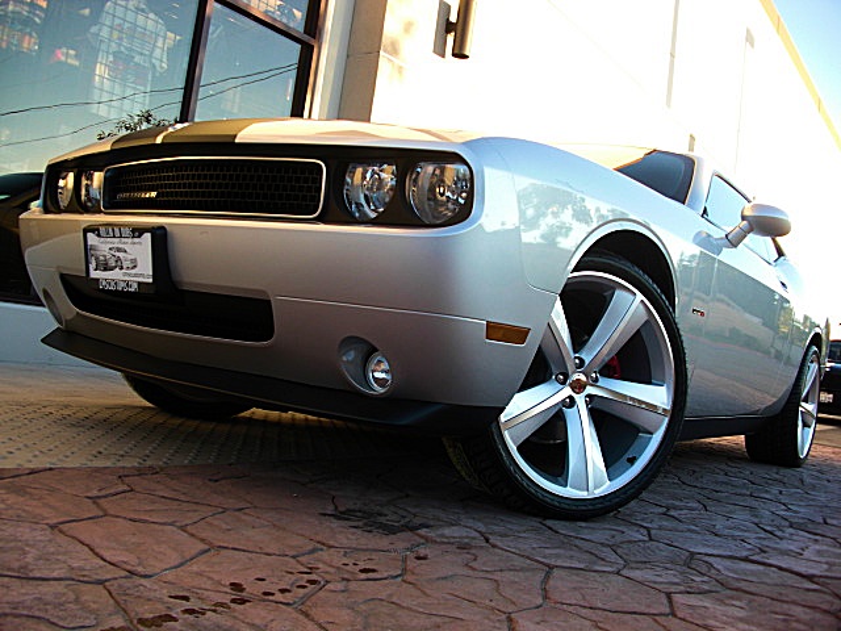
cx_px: 420
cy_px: 316
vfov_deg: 39.7
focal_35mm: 36
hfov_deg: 51.4
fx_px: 875
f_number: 2.8
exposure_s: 1/100
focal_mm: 6.3
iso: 50
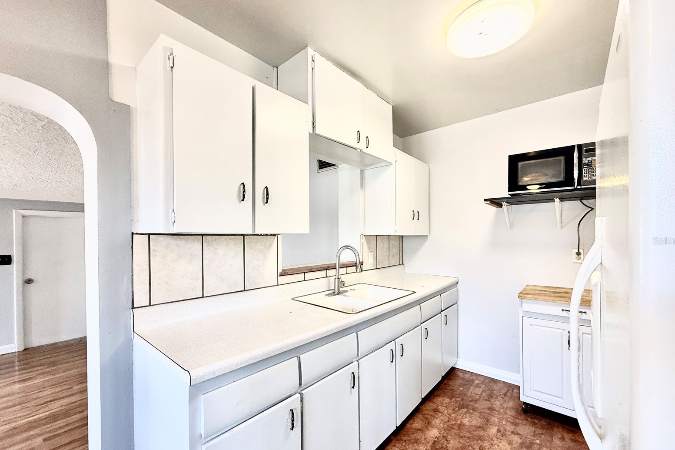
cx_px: 346
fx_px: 281
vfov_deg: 77.2
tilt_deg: -0.8
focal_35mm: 15
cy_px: 240
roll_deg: -0.2
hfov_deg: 100.4
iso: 250
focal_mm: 2.22
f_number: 2.2
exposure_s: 1/120
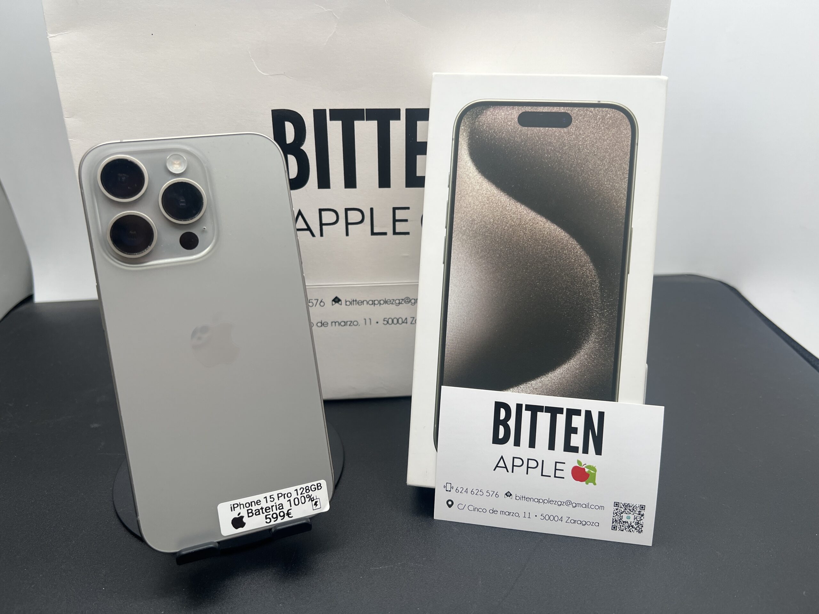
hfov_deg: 67.3
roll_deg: +1.2
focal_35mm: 26
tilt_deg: -29.4
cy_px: 307
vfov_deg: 53.1
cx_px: 410
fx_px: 615
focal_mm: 5.7
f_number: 1.5
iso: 50
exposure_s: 1/434
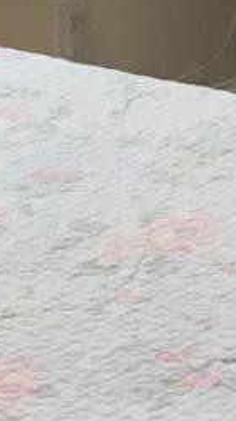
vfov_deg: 8.5
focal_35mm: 253
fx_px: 2824
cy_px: 115
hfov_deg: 4.7
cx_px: 543
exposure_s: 1/30
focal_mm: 4.15
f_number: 2.2
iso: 32
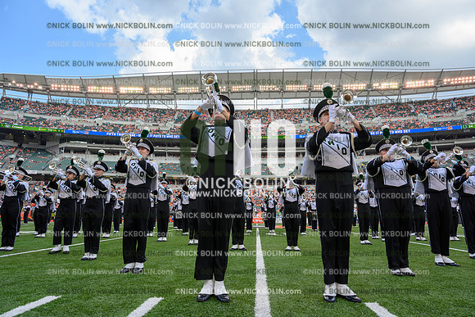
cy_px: 158
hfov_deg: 73.7
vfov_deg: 53.2
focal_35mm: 24
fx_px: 317
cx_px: 238
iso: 80
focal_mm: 24
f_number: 7.1
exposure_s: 1/100
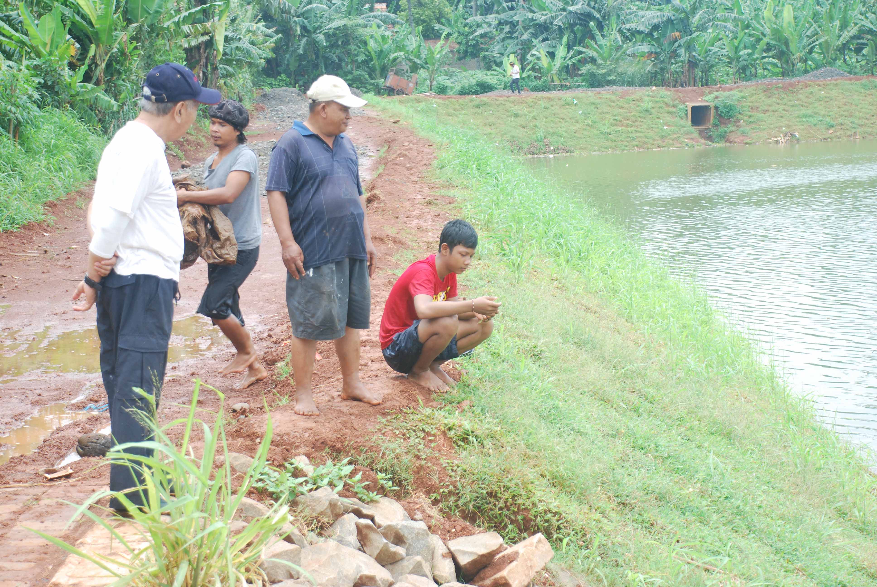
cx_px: 438
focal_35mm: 87
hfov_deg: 23.4
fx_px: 2122
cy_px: 294
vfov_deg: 15.8
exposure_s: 1/200
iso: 200
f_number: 5.3
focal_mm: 58
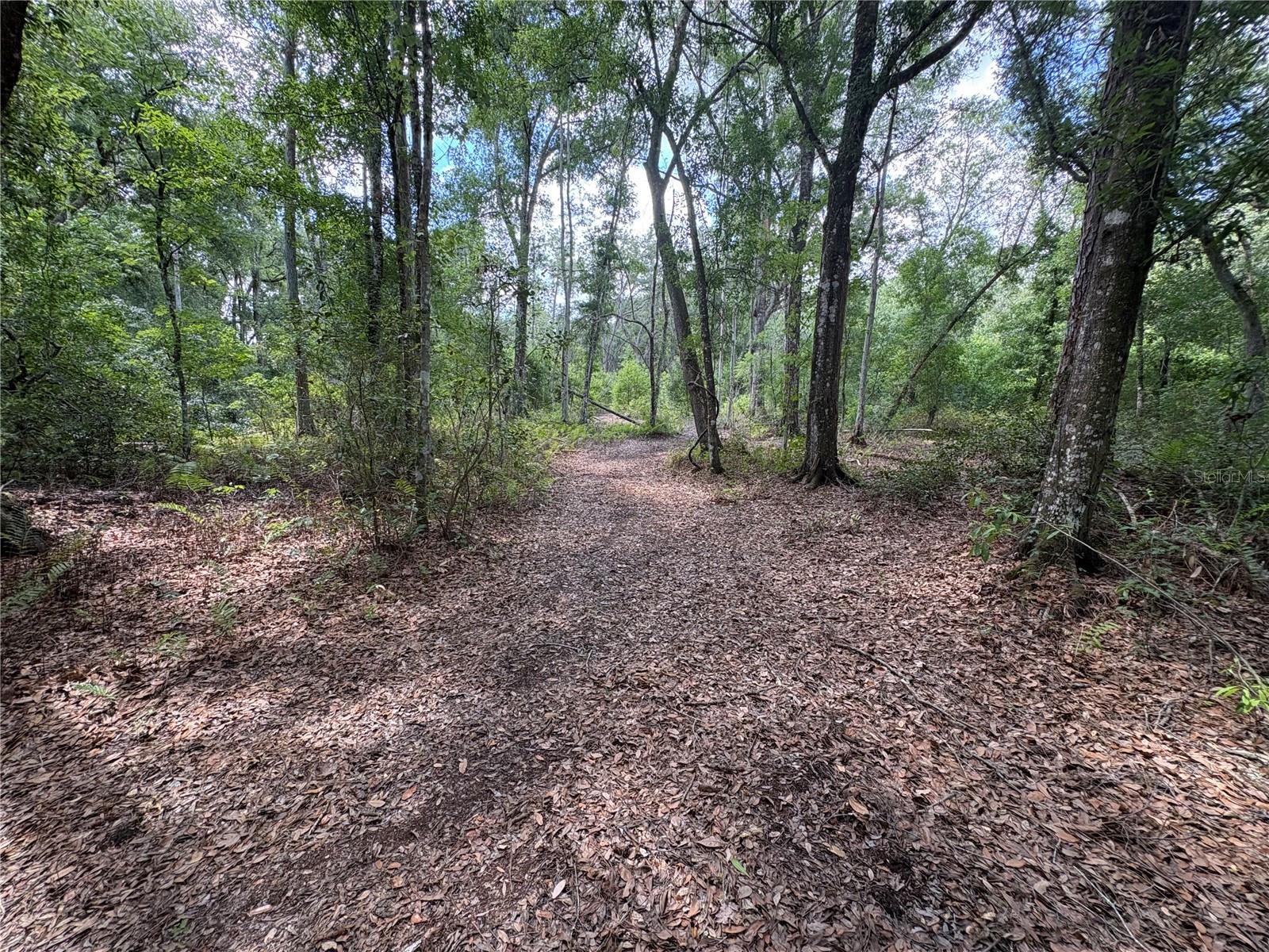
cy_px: 476
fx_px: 513
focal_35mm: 14
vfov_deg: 85.7
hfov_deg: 102.1
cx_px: 634
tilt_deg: -9.3
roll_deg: -0.6
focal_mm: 2.22
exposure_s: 1/99
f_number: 2.2
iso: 80
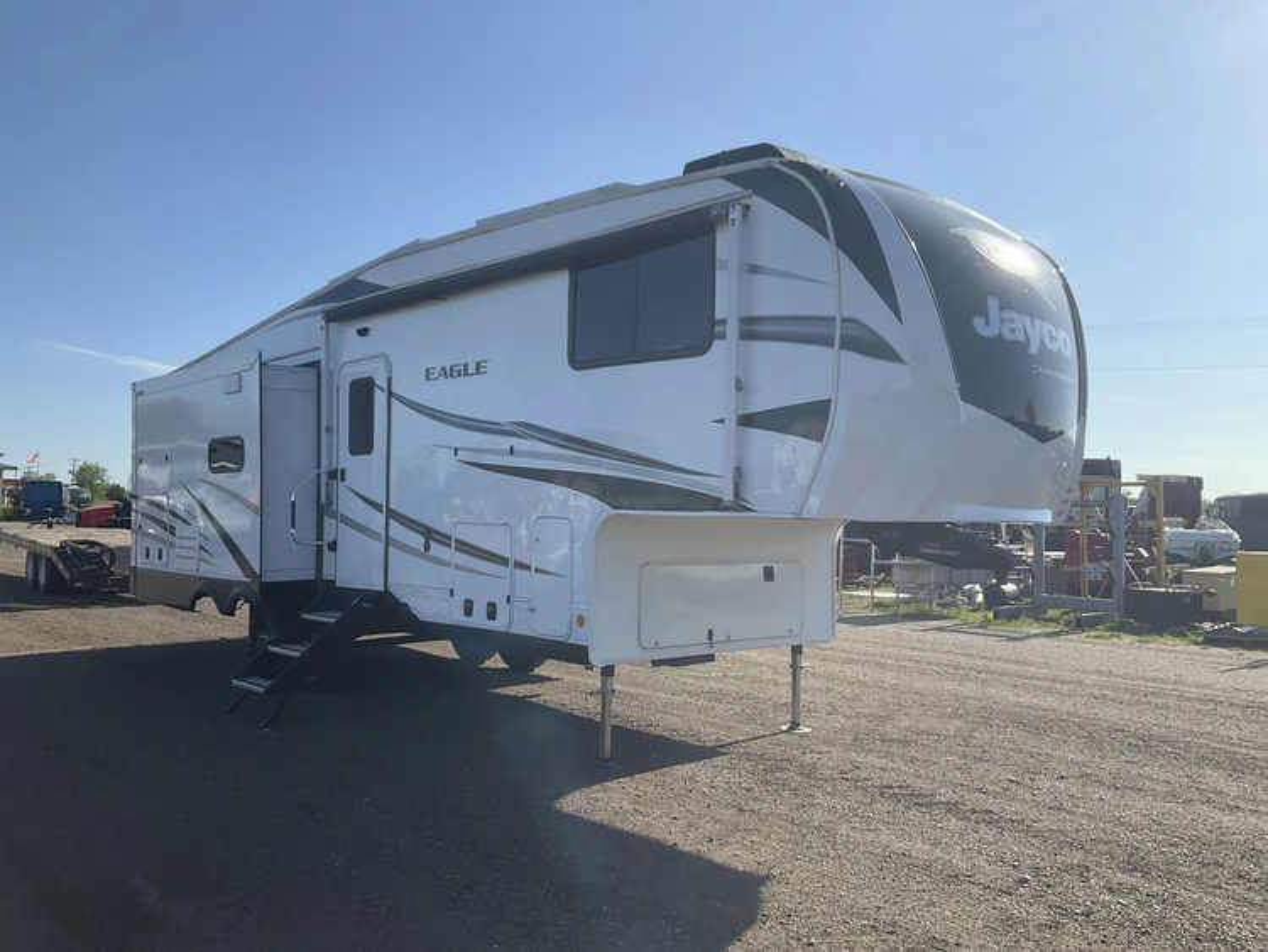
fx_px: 1063
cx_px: 634
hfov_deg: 61.6
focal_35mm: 29
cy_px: 476
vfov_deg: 48.3
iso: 25
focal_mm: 3
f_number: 1.8
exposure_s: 1/2141
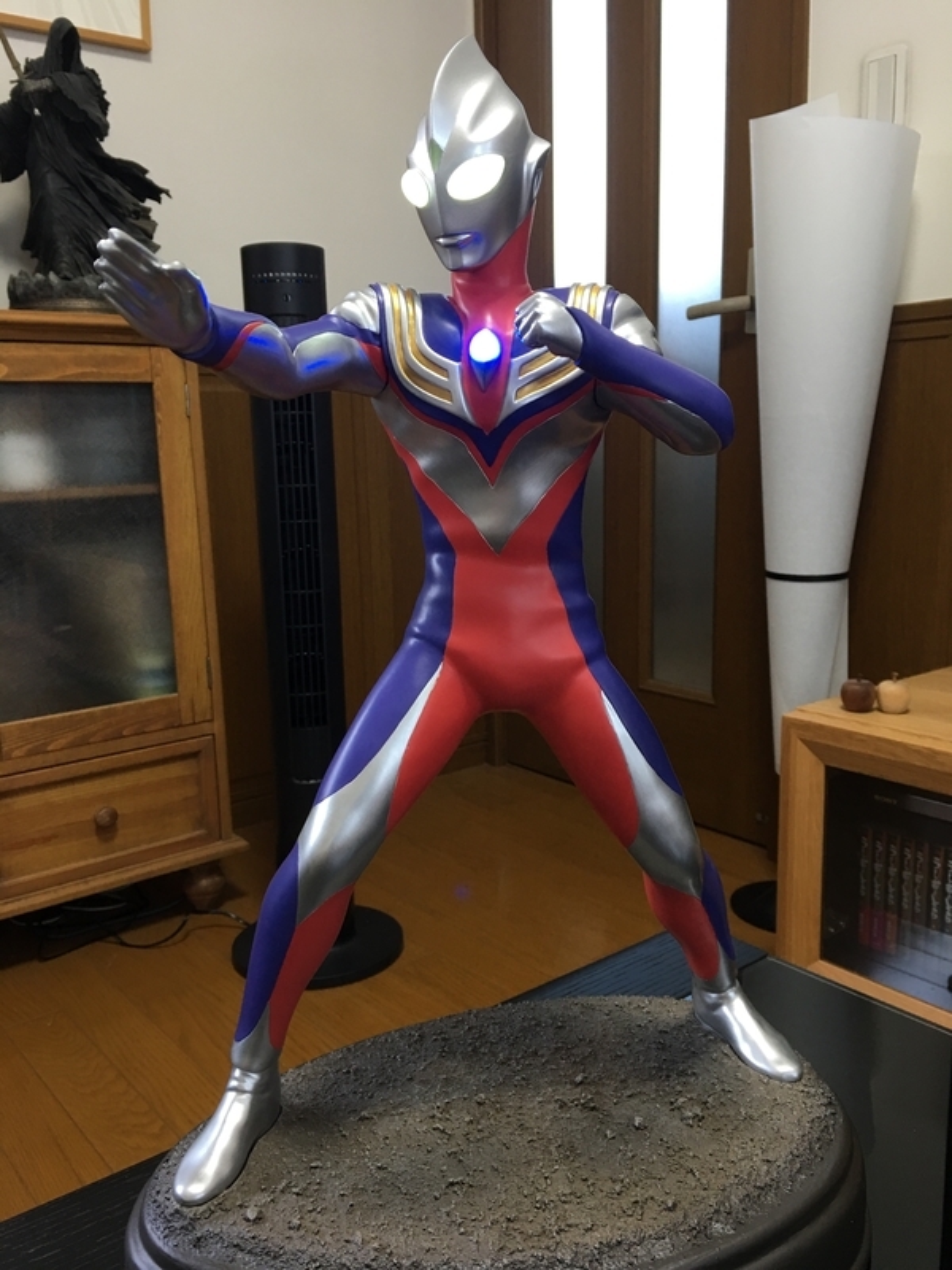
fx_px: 1063
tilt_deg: -9.0
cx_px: 476
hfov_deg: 48.2
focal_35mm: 29
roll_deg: +0.9
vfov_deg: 61.7
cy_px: 635
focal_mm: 4.15
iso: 32
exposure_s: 1/15
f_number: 2.2
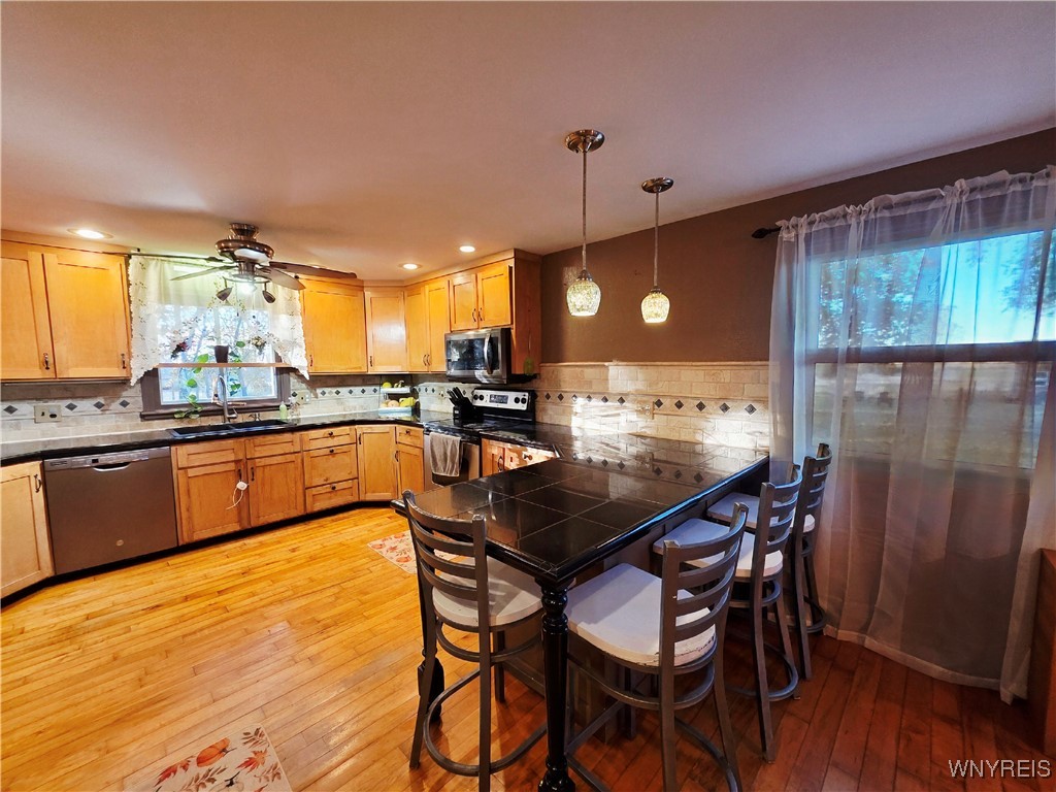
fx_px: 397
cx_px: 528
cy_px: 396
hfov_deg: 106.2
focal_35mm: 13
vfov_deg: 89.9
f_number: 1.9
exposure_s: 1/60.2
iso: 160
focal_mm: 2.2
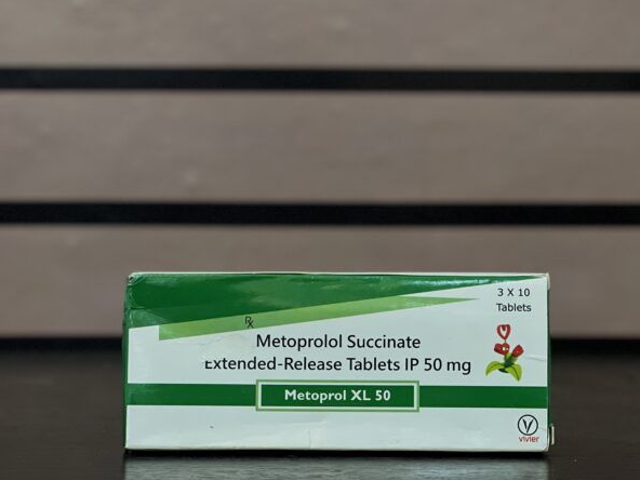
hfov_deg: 25.0
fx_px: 1442
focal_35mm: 78
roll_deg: +0.2
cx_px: 323
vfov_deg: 18.9
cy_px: 241
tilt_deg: +0.4
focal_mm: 9
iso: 250
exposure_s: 1/33
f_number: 2.8
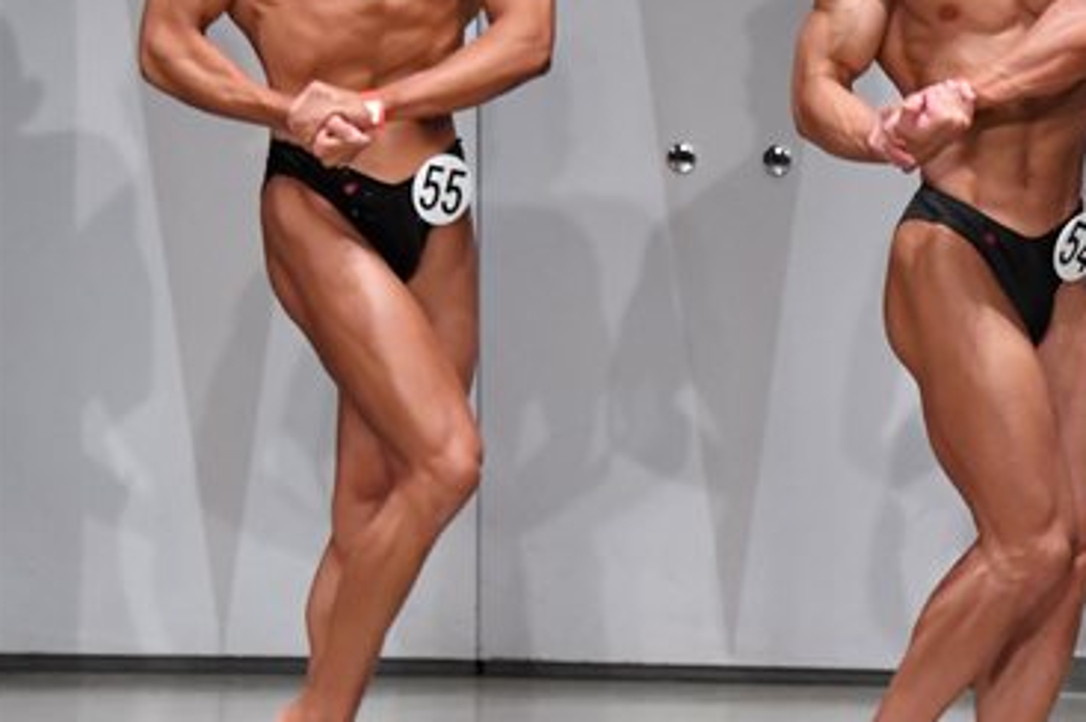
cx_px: 1129
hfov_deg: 4.8
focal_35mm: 427
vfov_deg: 3.2
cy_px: 302
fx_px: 12869
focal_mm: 135
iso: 6400
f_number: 5.6
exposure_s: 1/400
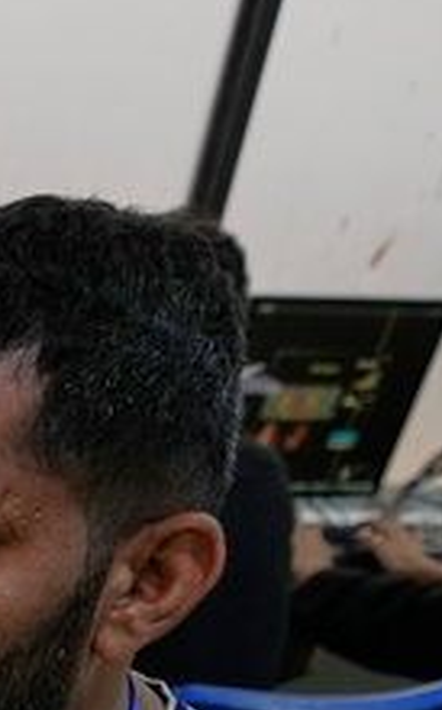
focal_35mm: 76
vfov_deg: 22.8
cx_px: -661
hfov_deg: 12.7
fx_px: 1469
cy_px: 1026
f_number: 2.8
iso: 1000
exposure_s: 1/80
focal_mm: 16
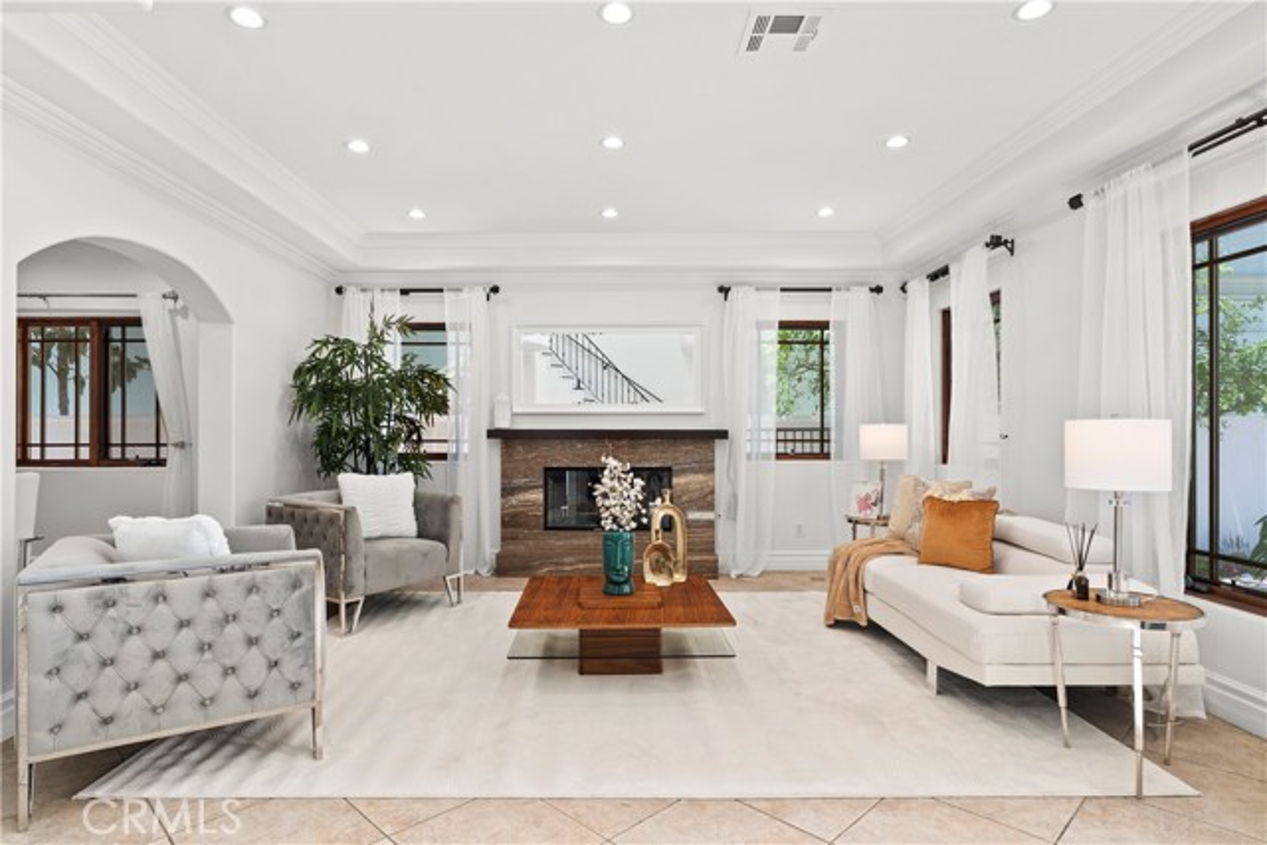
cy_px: 422
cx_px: 634
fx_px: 704
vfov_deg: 62.0
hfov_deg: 84.0
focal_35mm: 20
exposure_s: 1/3
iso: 250
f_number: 8
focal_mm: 20
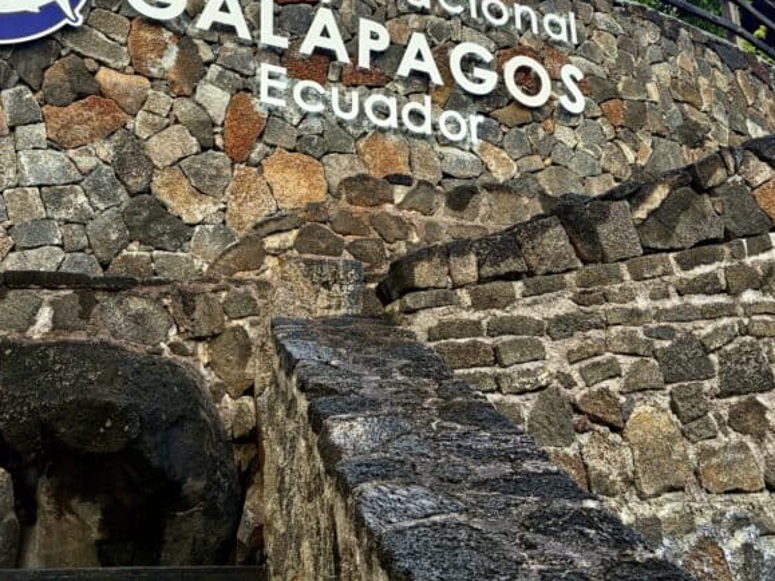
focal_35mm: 46
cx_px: 395
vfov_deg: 31.3
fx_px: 1030
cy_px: 197
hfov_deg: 41.2
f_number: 1.6
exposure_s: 1/680
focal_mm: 5.96
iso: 64
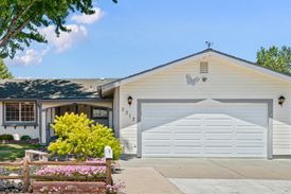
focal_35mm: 41
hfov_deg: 46.5
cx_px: 88
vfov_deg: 32.5
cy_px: 124
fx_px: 330
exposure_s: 1/40
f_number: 8
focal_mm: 15
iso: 100
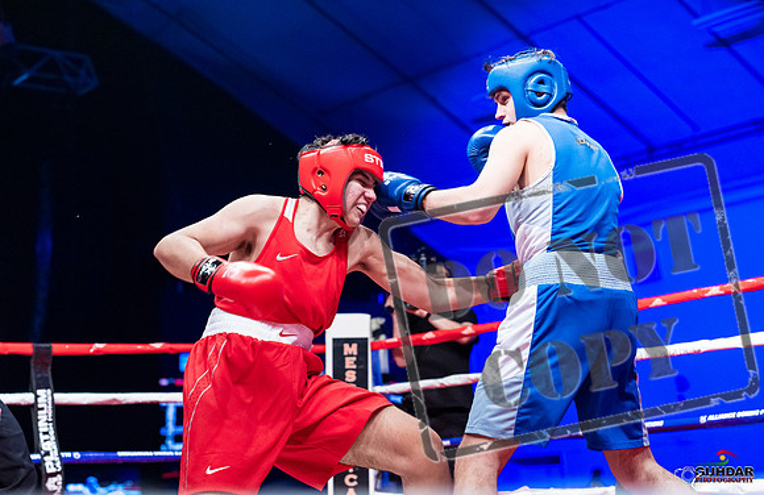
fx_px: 1400
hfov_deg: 30.5
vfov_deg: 20.1
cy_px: 243
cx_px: 427
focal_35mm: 67
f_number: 2.8
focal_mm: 59
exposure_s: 1/1000
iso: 4000
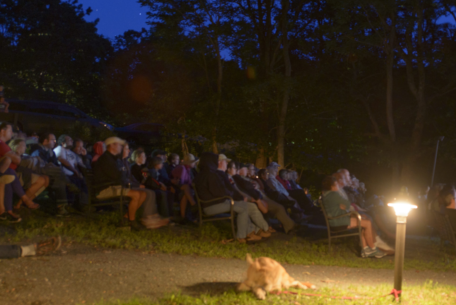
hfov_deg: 36.4
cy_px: 56
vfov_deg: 25.5
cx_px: 387
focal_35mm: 52
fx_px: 659
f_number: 2.8
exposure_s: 5
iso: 400
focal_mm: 24
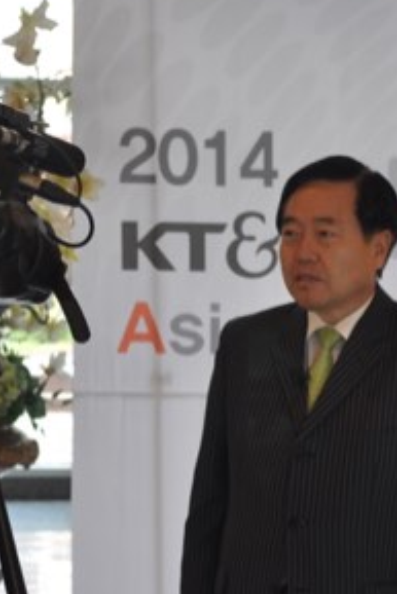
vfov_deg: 18.2
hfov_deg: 12.2
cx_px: 167
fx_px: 1850
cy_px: 395
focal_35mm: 112
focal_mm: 30
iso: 320
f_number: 4.5
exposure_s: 1/80
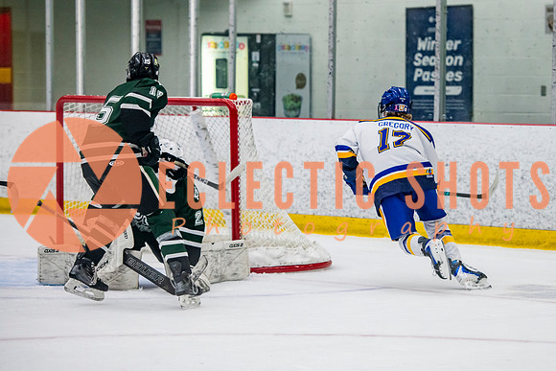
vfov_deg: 8.8
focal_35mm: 156
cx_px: 342
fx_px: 2417
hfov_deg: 13.1
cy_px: 170
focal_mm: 125
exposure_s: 1/640
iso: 2000
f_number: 3.2
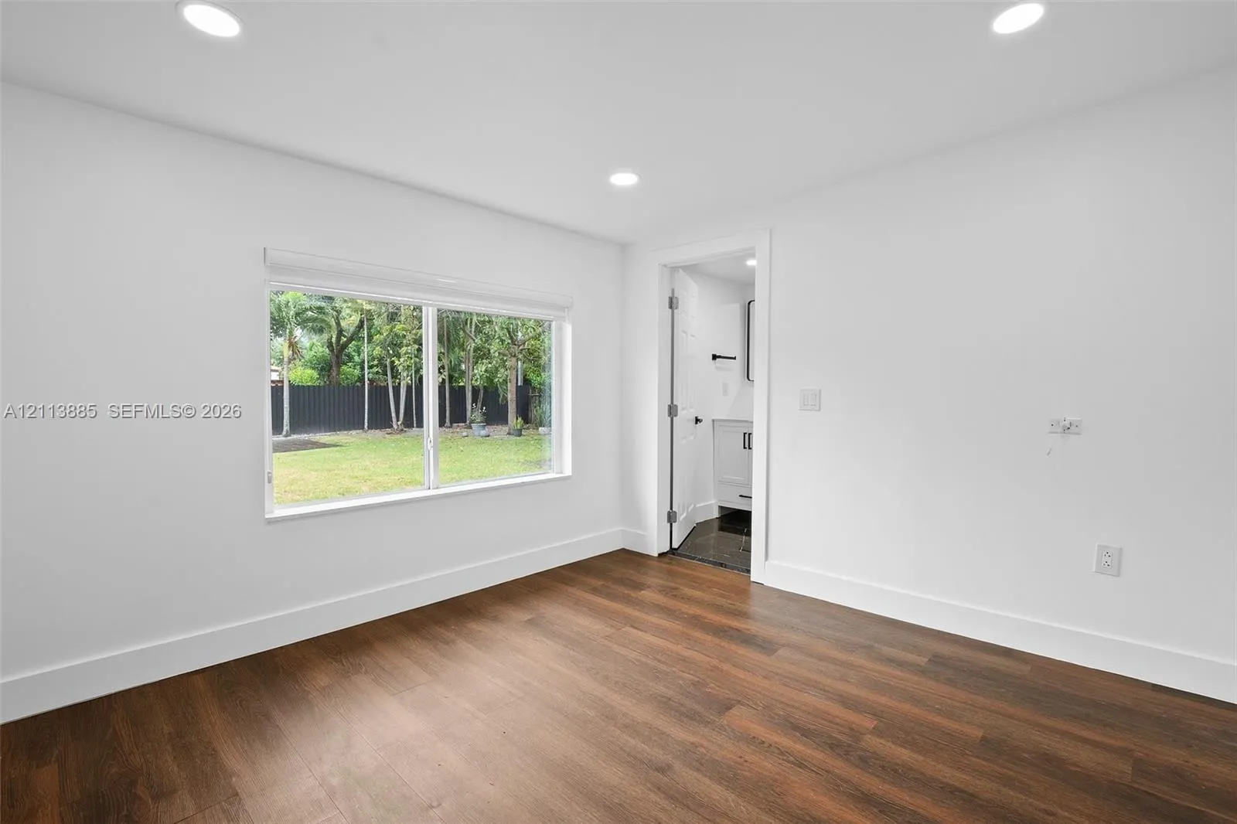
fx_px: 515
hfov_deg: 100.4
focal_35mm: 15
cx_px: 618
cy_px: 412
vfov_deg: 77.3
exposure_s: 1/15
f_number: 8
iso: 250
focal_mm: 10
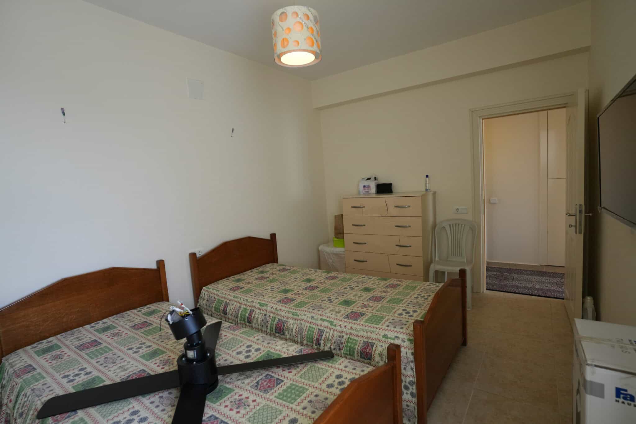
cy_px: 212
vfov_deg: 67.4
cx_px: 318
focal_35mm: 18
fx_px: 318
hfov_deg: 90.0
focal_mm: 18
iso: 1250
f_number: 4
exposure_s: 1/160
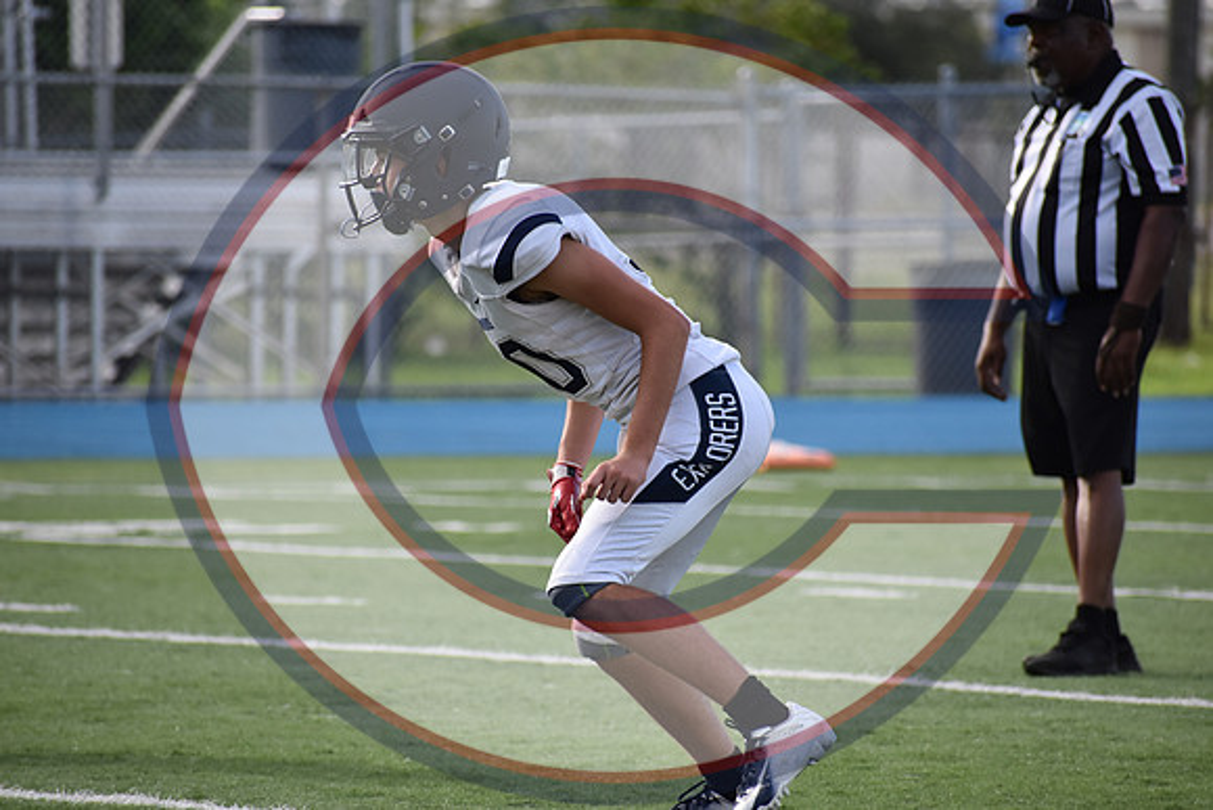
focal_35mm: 405
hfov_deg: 5.1
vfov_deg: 3.4
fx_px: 13649
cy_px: 405
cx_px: 606
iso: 640
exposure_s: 1/1000
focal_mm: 270
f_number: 6
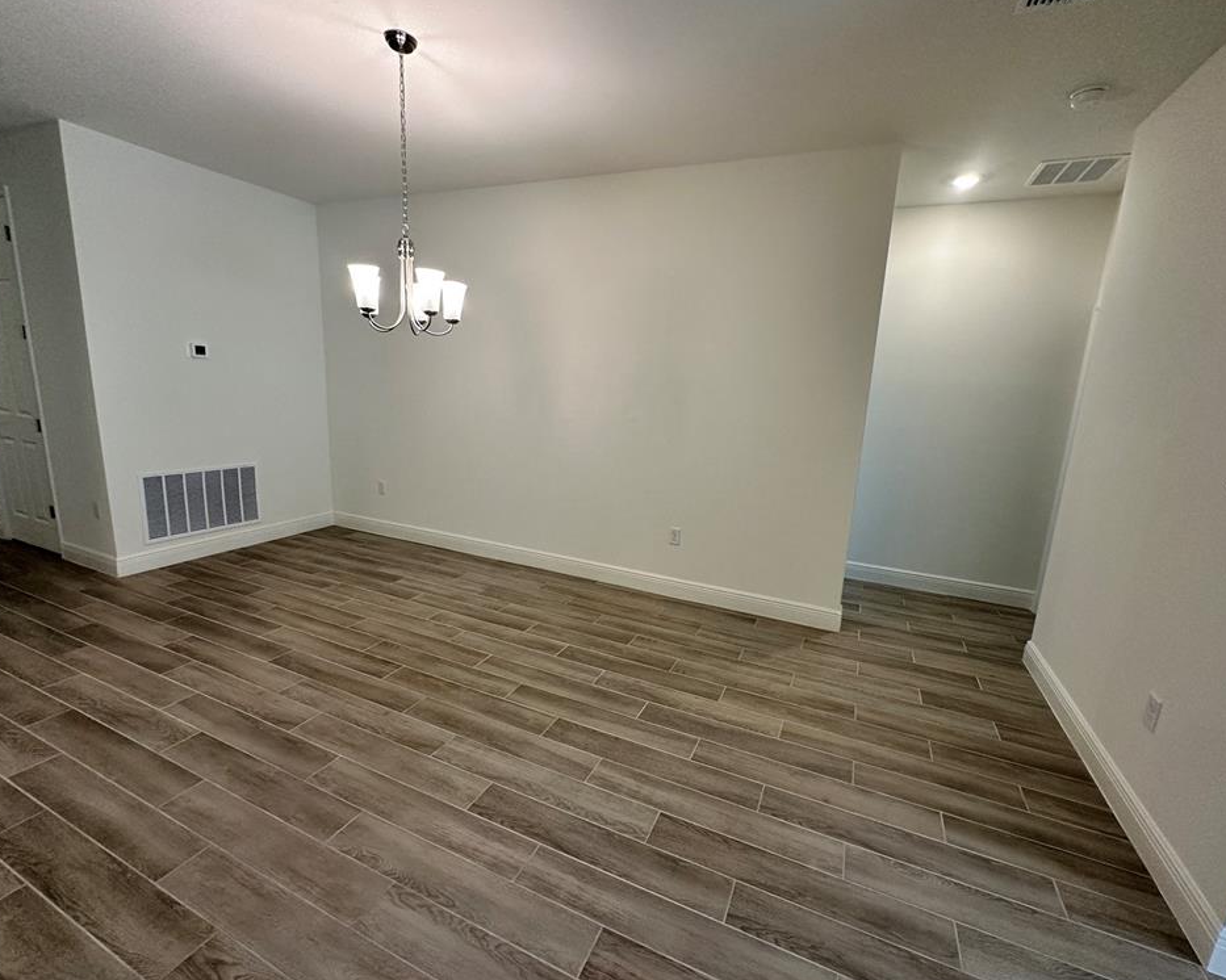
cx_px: 632
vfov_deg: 84.0
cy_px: 489
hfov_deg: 96.8
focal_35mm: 15
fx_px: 544
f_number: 2.2
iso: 200
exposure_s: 1/120
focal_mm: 2.22
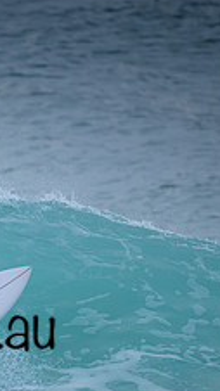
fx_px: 22314
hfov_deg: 0.6
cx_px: -128
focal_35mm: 2150
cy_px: 309
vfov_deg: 1.0
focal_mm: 800
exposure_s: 1/2000
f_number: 6.3
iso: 720
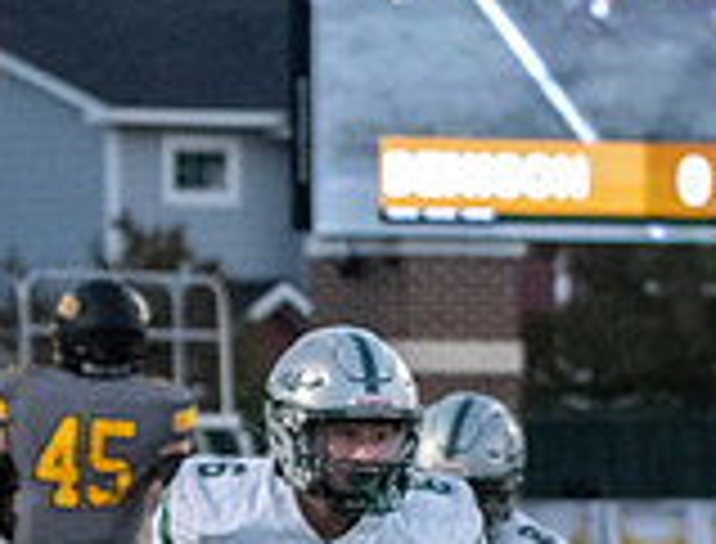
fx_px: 9877
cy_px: 925
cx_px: 1204
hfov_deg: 4.1
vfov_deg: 3.1
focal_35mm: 475
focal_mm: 100
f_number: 5.6
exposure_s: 1/1000
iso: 5000
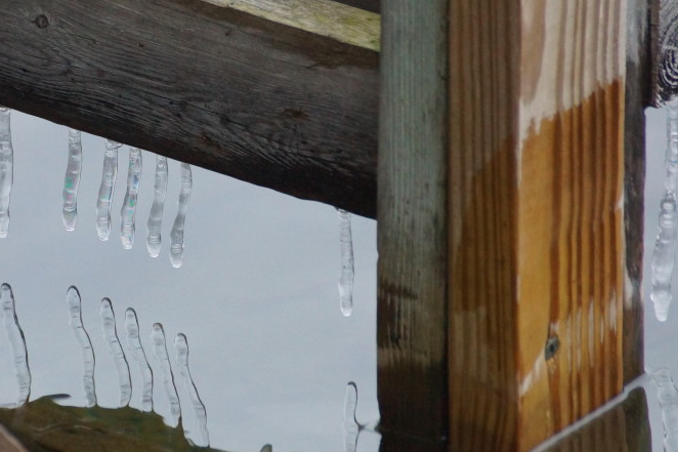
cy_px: 194
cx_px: 125
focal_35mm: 634
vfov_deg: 2.2
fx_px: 11937
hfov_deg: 3.3
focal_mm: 250
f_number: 6.3
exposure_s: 1/320
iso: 1600
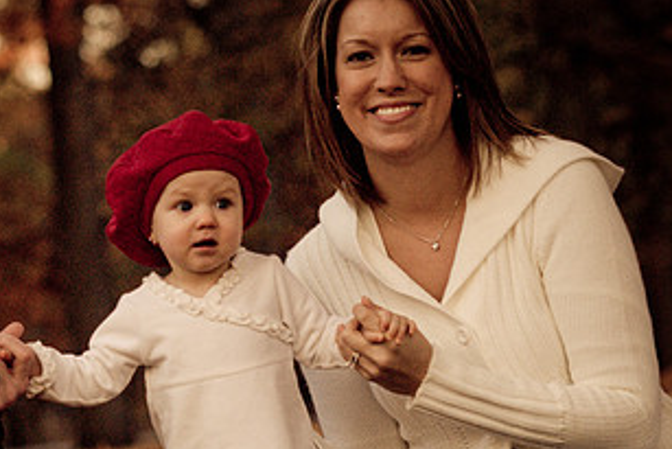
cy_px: 353
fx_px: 4557
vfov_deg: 5.6
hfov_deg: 8.4
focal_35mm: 244
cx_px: 208
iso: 640
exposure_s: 1/320
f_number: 3.5
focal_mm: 86
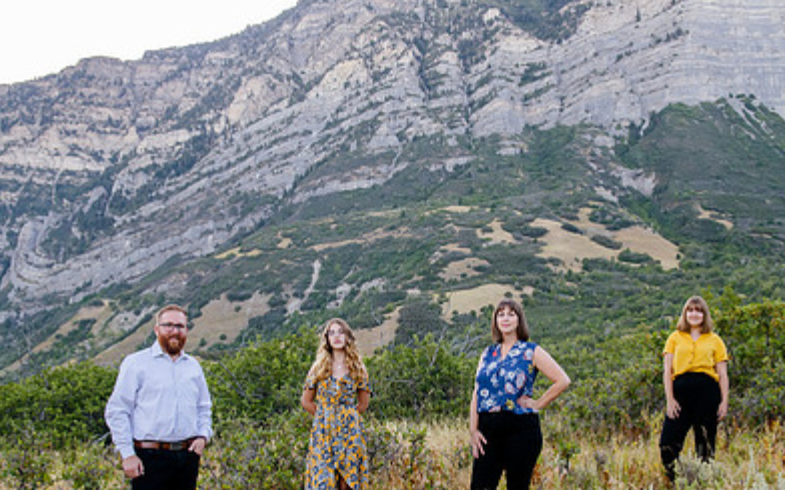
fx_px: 1134
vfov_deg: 24.3
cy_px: 334
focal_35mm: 53
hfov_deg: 38.1
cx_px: 439
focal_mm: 32
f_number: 6.3
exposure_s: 1/200
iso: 800
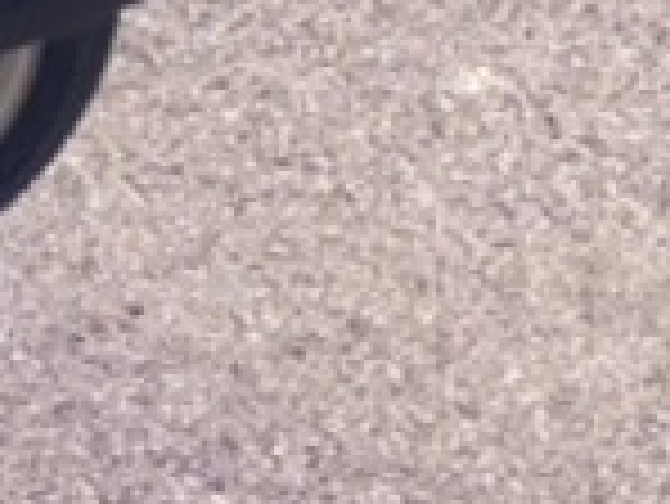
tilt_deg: -10.5
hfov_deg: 9.8
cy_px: -630
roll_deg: -0.6
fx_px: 3429
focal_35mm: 177
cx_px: -935
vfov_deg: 7.9
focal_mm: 4.12
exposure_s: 1/653
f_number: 2.4
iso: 50
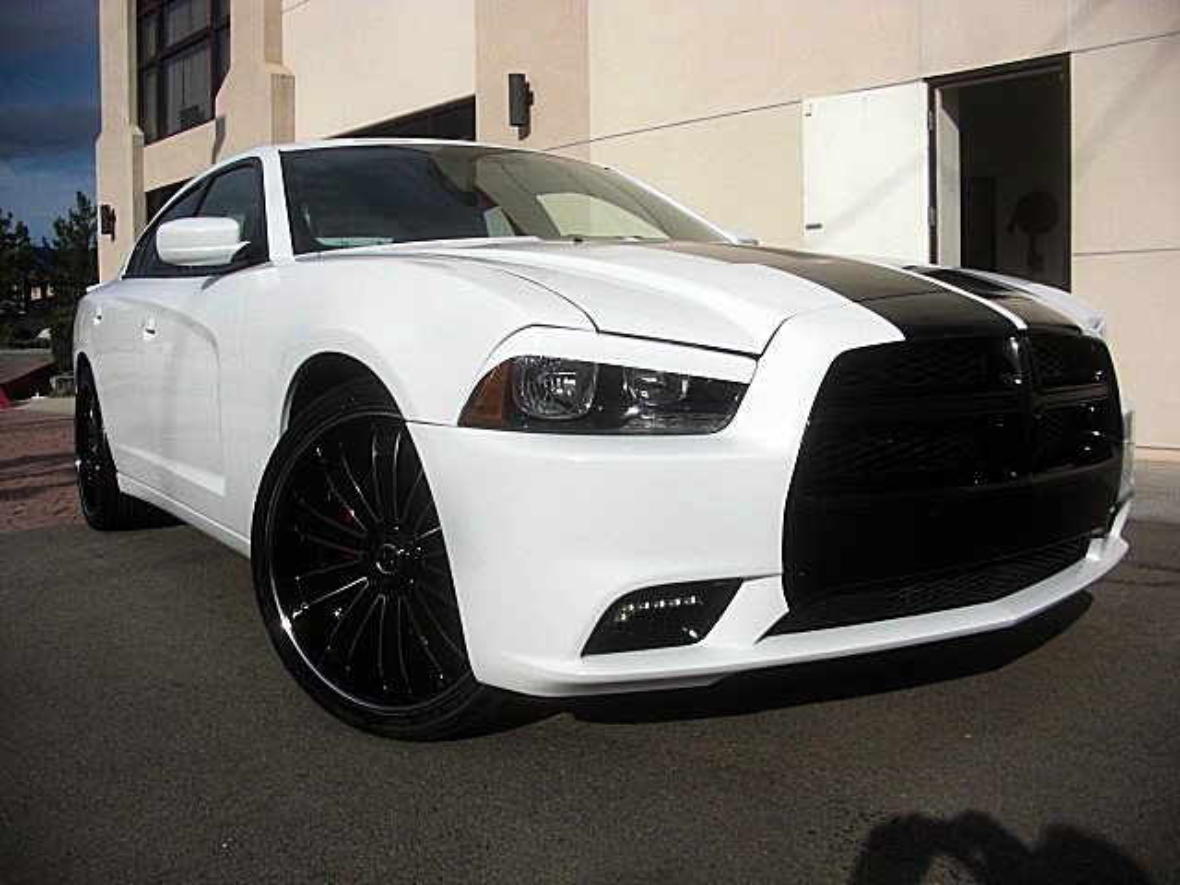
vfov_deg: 39.7
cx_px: 590
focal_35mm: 36
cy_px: 442
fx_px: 1227
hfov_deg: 51.4
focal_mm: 6.3
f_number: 7.9
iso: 50
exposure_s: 1/200
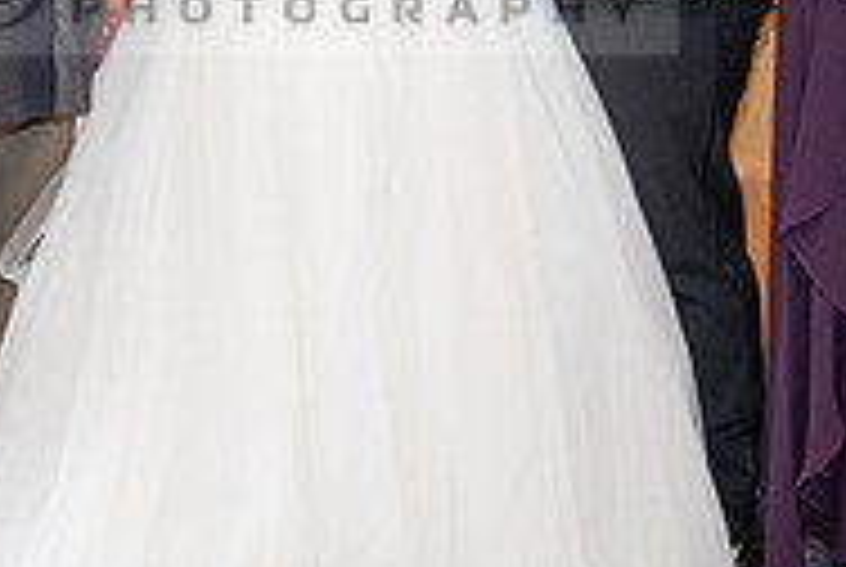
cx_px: 498
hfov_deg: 19.8
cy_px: -57
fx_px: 2424
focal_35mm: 103
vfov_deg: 13.1
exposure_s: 1/160
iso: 1000
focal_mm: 29
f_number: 3.5
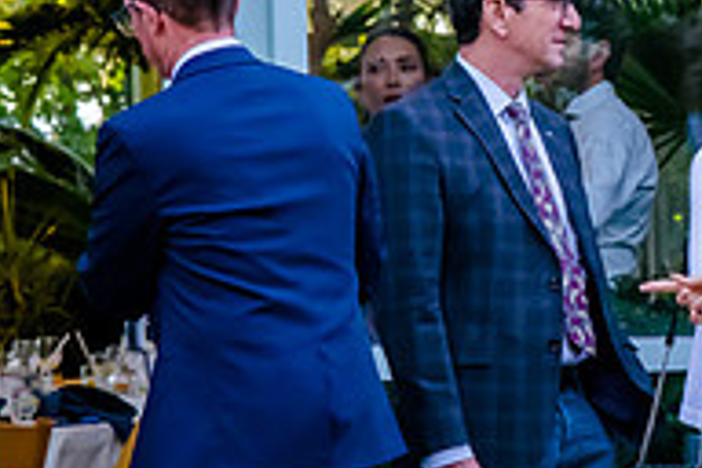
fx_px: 4836
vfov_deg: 5.5
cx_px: 914
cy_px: 287
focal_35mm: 248
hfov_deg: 8.2
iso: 3200
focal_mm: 82
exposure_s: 1/320
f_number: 7.1
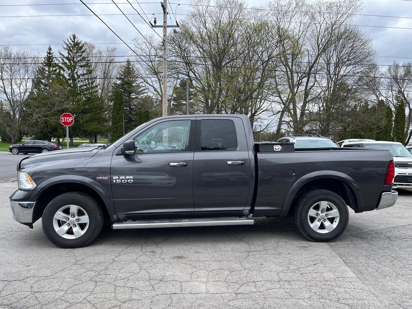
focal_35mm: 26
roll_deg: -2.6
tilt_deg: -2.7
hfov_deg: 67.3
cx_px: 206
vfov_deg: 53.1
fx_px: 309
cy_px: 154
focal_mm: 5.1
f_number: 1.6
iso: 50
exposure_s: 1/967
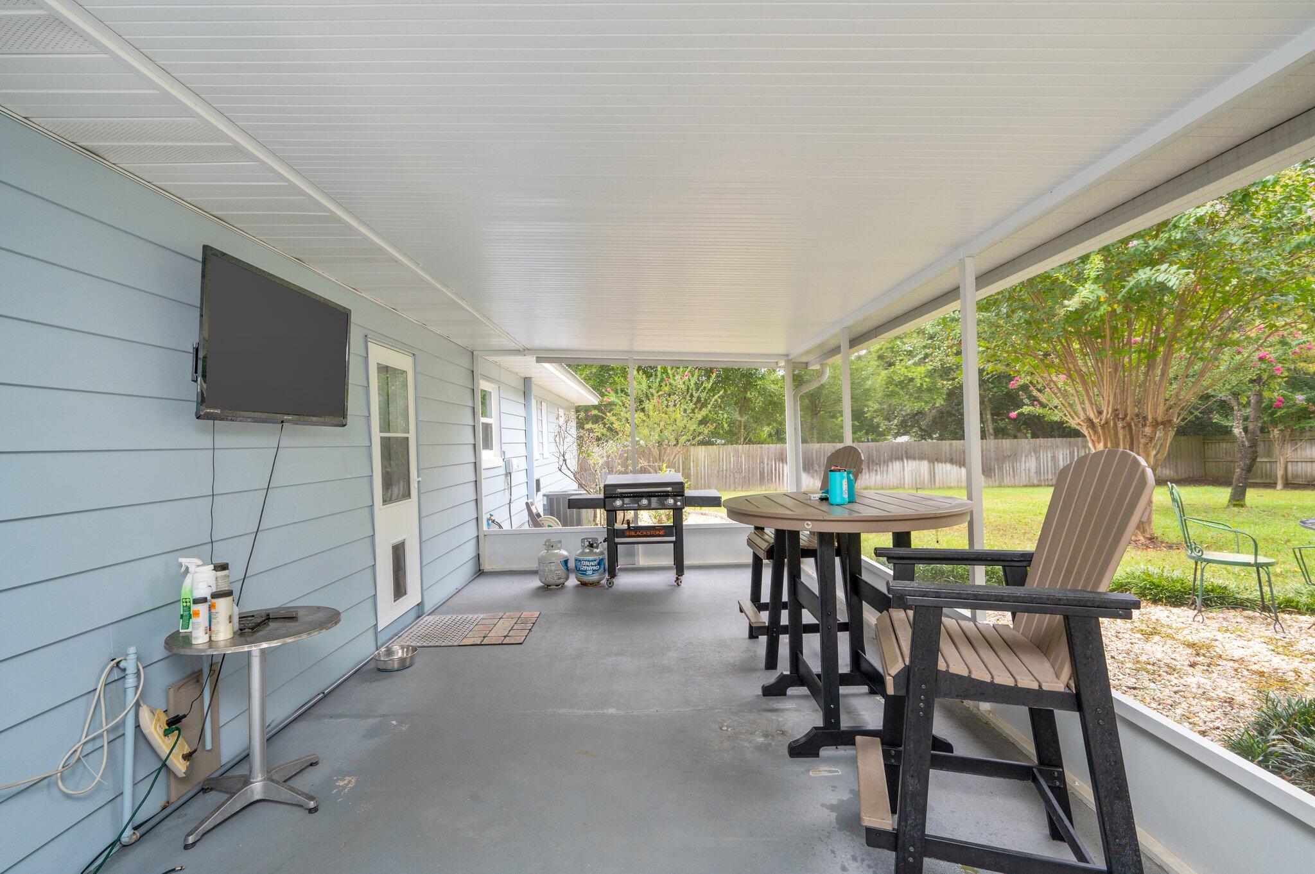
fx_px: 584
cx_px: 658
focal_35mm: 16
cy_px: 437
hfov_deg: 96.8
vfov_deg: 73.7
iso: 320
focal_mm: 16
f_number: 9
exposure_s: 1/60
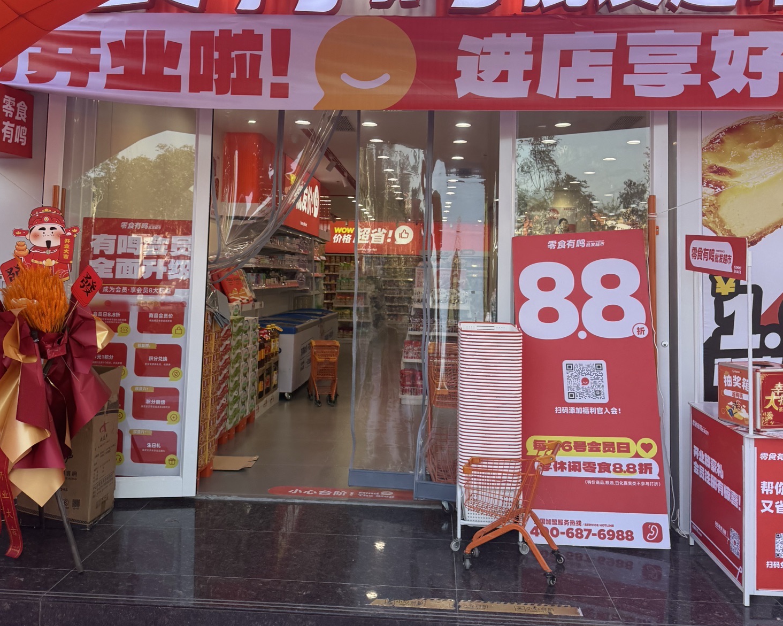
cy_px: 216
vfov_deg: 45.2
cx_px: 389
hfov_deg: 55.7
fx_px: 742
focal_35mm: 32
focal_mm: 6.76
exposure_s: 1/765
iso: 100
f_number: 1.78
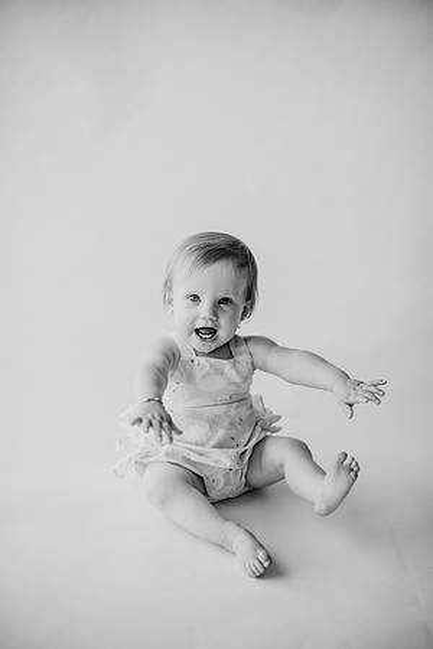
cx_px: 216
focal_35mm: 50
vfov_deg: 39.6
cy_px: 324
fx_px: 902
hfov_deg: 27.0
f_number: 2
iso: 400
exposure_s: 1/800
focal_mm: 50
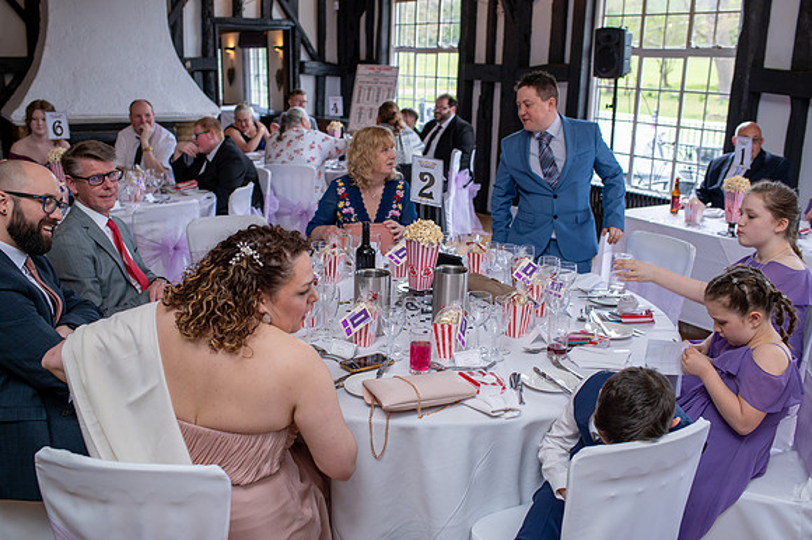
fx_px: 789
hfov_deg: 54.5
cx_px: 406
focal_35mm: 35
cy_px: 270
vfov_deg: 37.8
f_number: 4
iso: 200
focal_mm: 35
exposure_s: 1/80
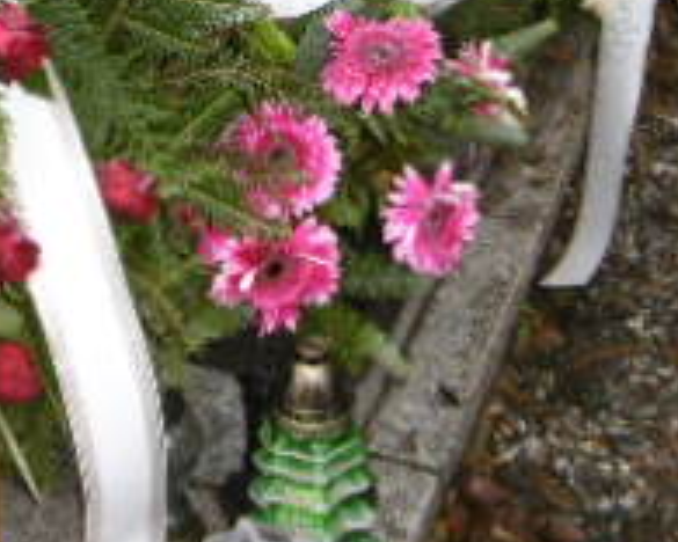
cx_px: 296
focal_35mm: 77
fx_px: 1545
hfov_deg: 24.7
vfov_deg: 19.4
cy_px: 3
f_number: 3.1
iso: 250
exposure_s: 1/60
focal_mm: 4.3
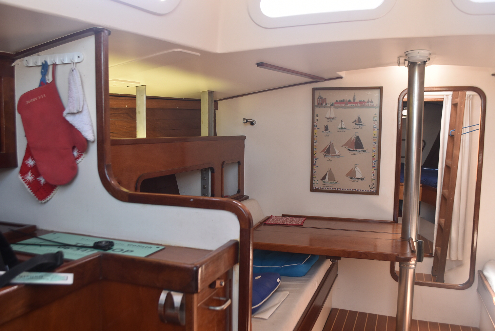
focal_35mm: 30
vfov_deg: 43.7
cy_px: 166
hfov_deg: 61.9
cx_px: 248
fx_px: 413
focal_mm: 20
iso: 400
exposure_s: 1/100
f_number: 5
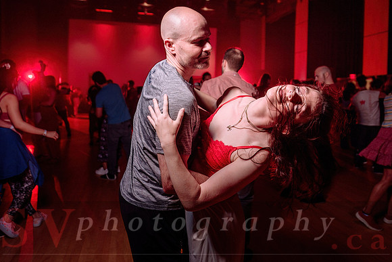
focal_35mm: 29
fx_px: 315
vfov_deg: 44.9
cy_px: 104
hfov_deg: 63.8
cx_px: 204
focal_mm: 24
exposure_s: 1/60
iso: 800
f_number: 2.8
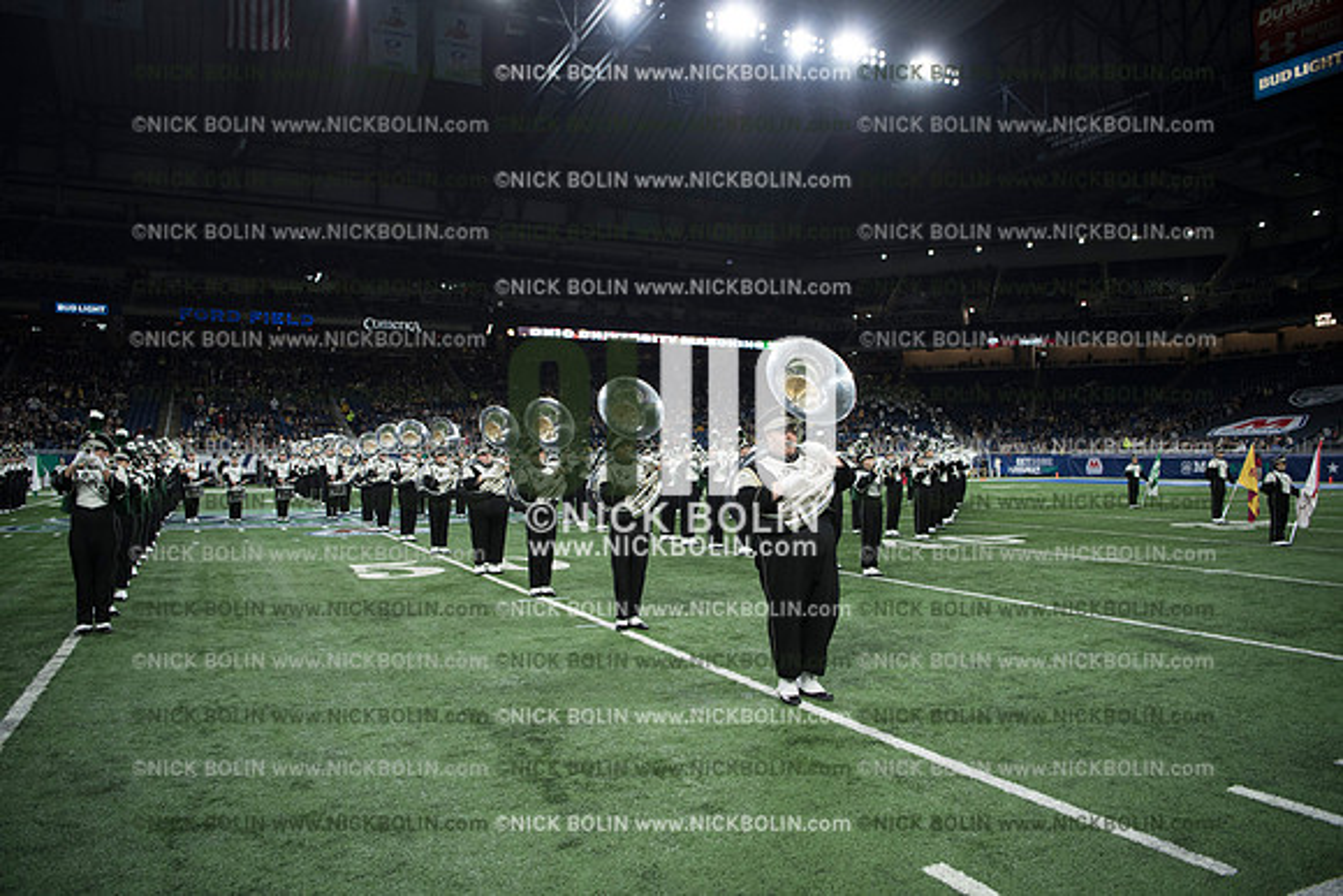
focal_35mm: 26
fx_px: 970
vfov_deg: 49.6
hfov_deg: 69.4
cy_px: 448
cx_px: 672
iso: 1250
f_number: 2.8
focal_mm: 26
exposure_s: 1/1250
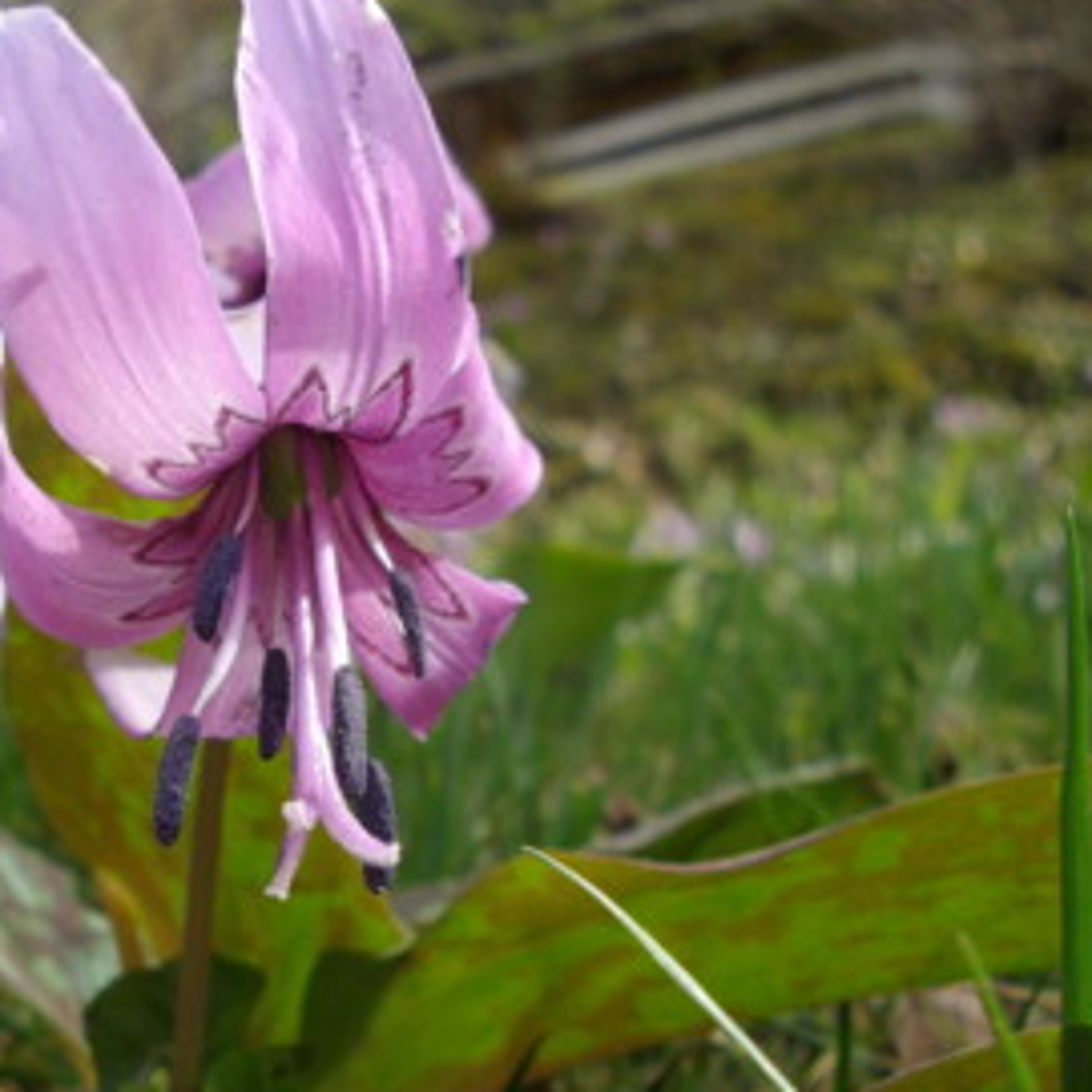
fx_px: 1677
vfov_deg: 35.9
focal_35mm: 47
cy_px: 653
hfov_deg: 35.3
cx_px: 278
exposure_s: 1/320
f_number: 3.5
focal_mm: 5.8
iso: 100
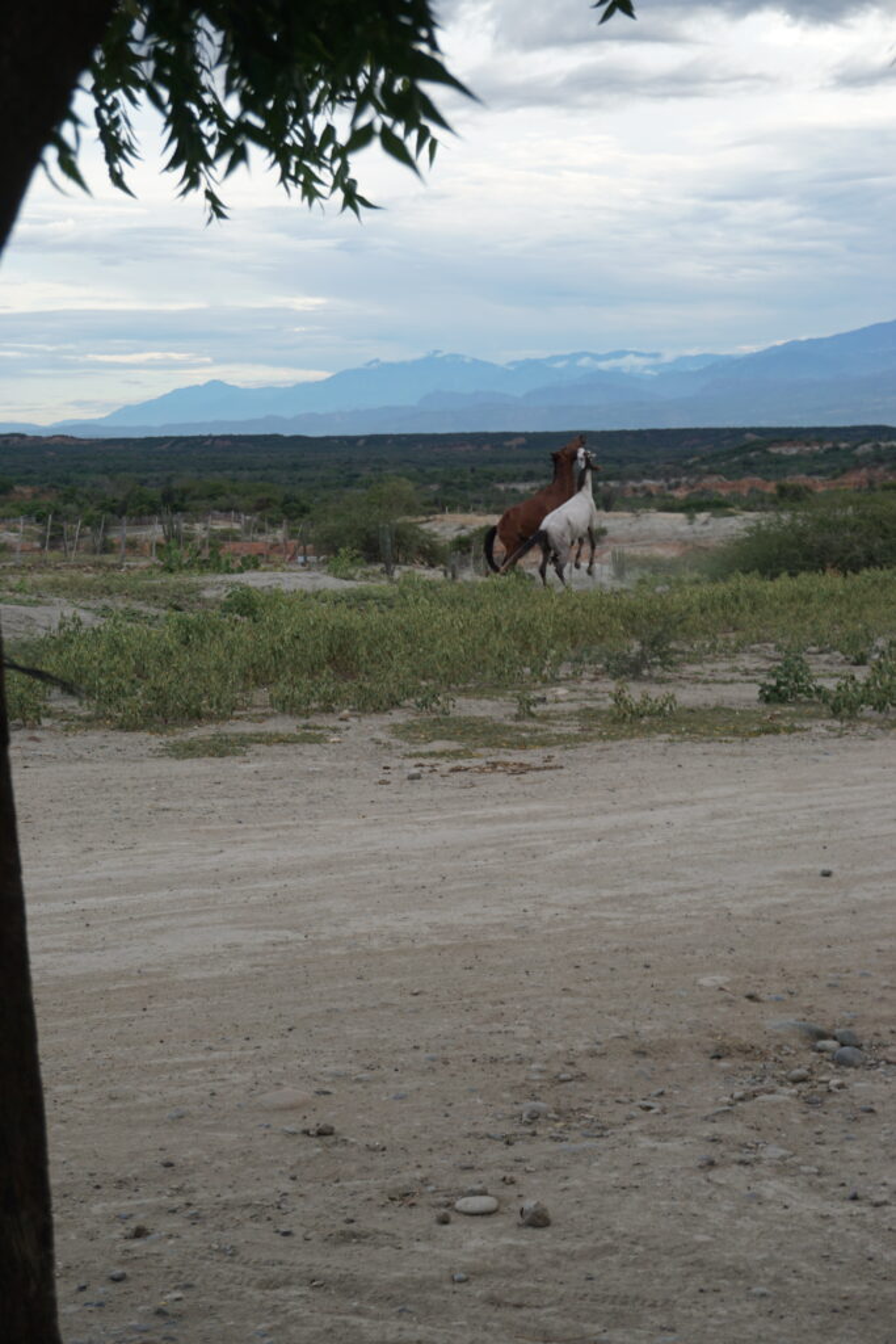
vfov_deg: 34.2
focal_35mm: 58
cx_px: 448
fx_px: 2183
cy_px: 672
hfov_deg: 23.2
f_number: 5.6
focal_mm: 39
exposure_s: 1/60
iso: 100
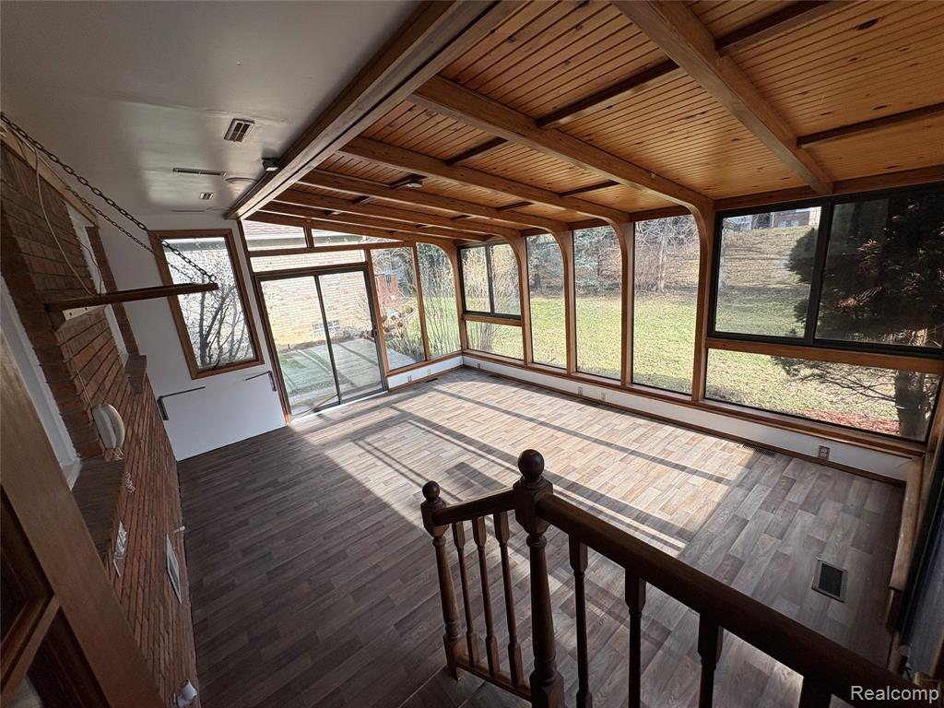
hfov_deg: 102.1
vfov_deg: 85.7
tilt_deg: -14.5
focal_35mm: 14
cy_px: 354
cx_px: 472
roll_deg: +5.6
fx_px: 382
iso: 50
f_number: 2.2
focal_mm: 2.22
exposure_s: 1/272
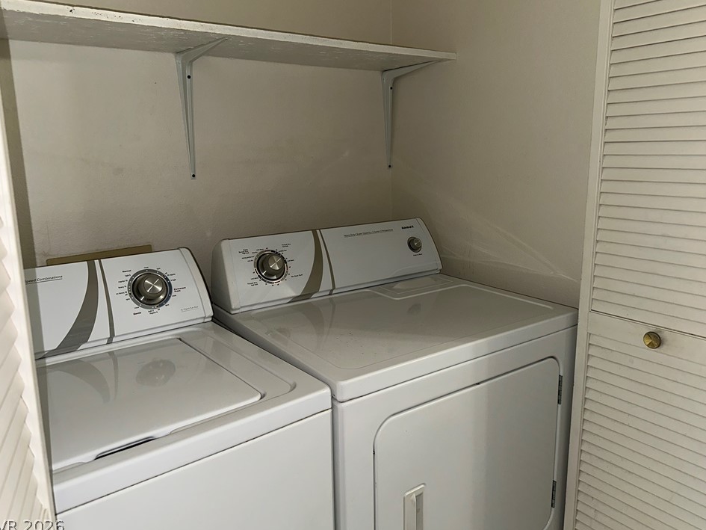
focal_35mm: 26
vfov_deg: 53.0
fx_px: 530
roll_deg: +0.5
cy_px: 251
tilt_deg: -10.5
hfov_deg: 67.3
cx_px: 365
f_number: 1.78
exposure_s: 1/40
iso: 64
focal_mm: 6.86
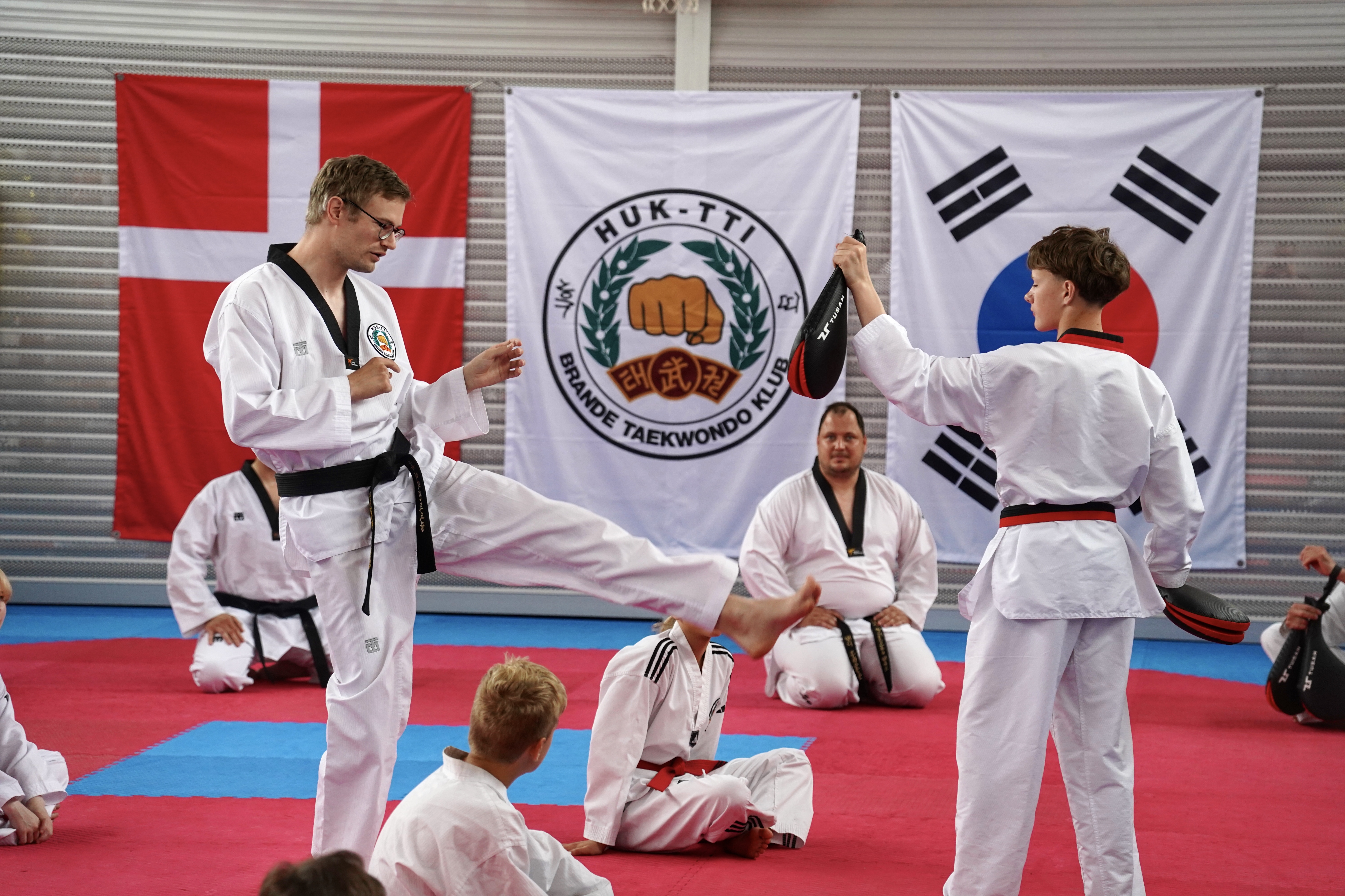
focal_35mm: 121
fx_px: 4520
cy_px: 448
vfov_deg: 11.3
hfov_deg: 16.9
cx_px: 672
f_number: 5.6
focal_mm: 121
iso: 2000
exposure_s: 1/500
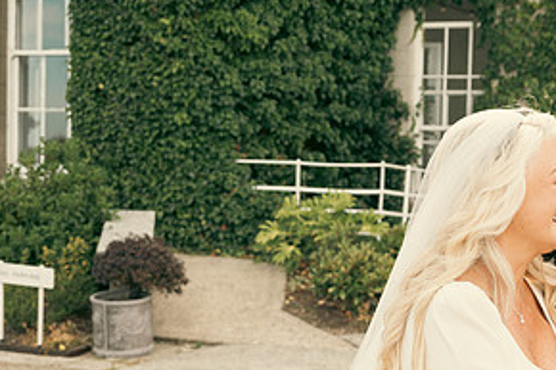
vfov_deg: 16.2
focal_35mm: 84
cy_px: 250
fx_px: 1297
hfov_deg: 23.7
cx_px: 483
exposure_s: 1/400
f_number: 3.2
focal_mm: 28
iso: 125
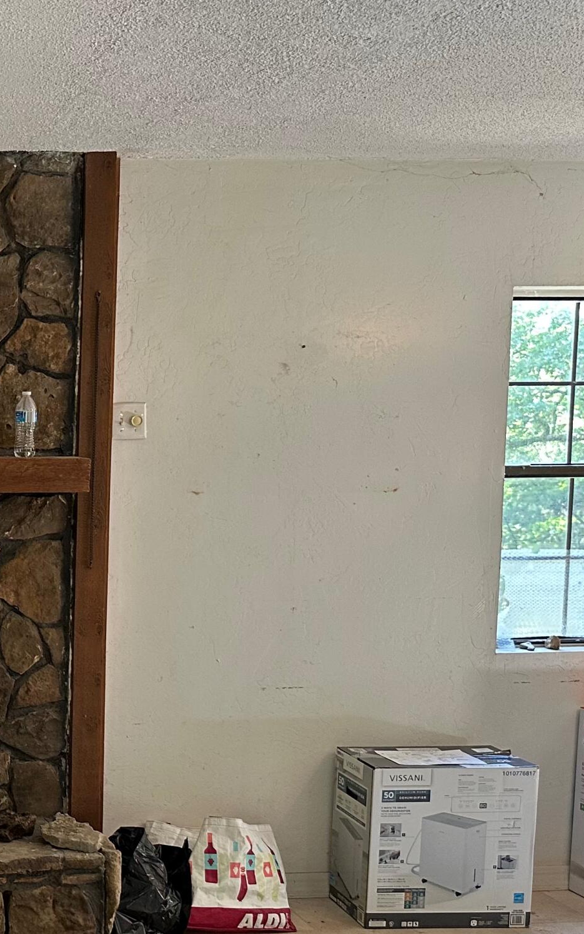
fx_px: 1299
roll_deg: +0.5
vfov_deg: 39.2
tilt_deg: -6.4
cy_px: 598
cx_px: -210
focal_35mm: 51
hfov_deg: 22.3
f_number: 1.78
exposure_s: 1/60
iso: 250
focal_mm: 6.86
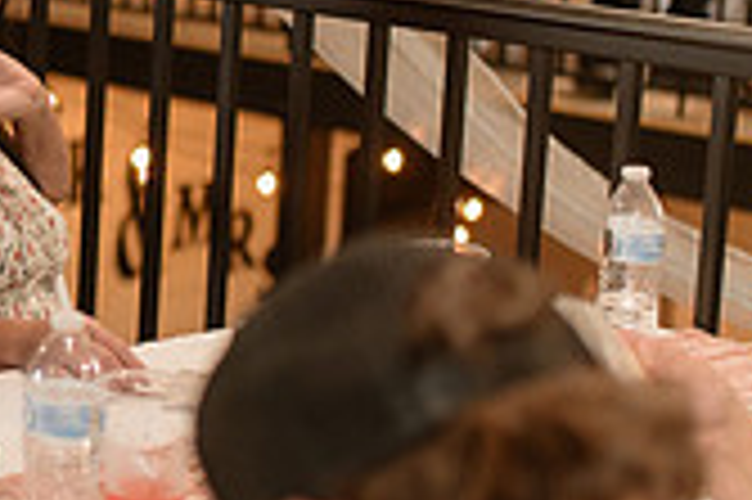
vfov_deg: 10.2
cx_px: -417
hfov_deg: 14.2
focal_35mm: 134
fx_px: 2796
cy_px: 125
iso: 1250
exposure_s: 1/200
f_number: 1.4
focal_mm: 35
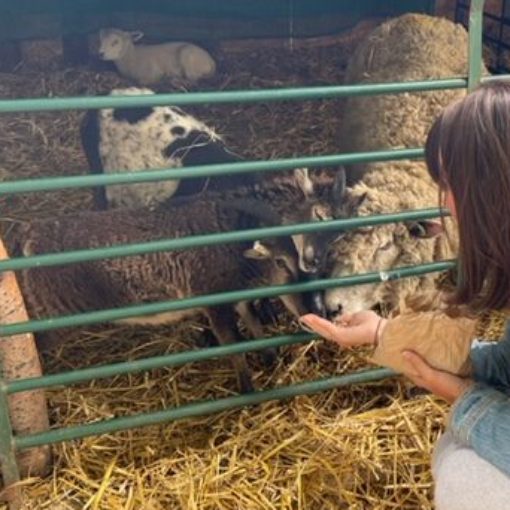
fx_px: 717
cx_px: 350
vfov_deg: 39.1
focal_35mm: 43
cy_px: 213
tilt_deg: -23.9
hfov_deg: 38.6
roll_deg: +1.2
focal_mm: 4.2
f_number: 1.6
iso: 100
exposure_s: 1/121
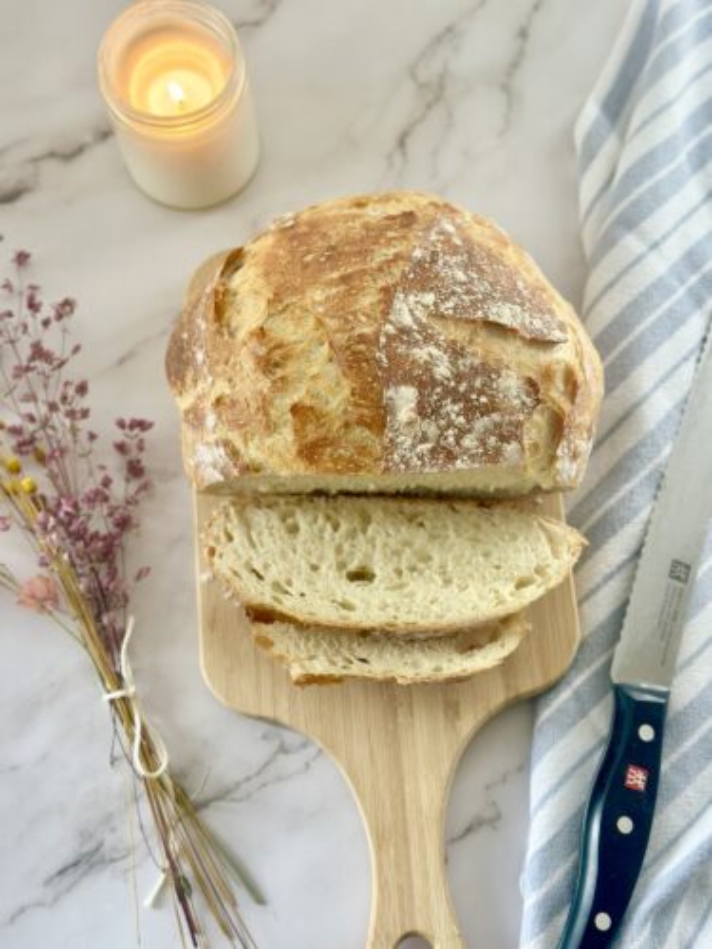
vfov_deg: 39.7
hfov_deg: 30.3
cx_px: 356
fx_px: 1316
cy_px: 474
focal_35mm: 48
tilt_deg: -75.2
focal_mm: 6.86
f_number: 1.78
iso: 125
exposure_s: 1/79
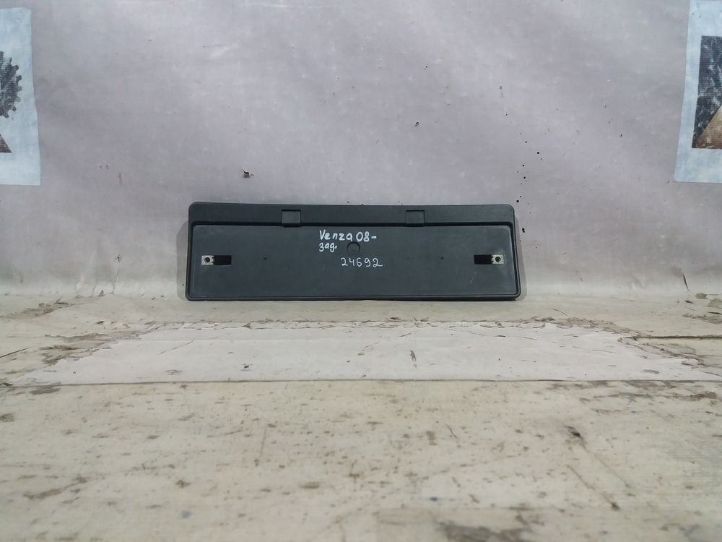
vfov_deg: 49.7
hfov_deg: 63.4
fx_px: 584
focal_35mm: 28
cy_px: 271
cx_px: 361
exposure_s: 1/33
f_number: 1.9
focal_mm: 3.7
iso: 160
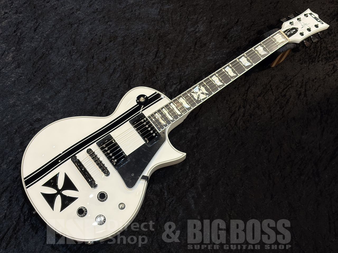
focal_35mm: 52
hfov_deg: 36.8
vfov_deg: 28.0
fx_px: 508
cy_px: 126
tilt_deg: -66.2
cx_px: 169
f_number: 1.6
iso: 50
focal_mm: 5.96
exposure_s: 1/60
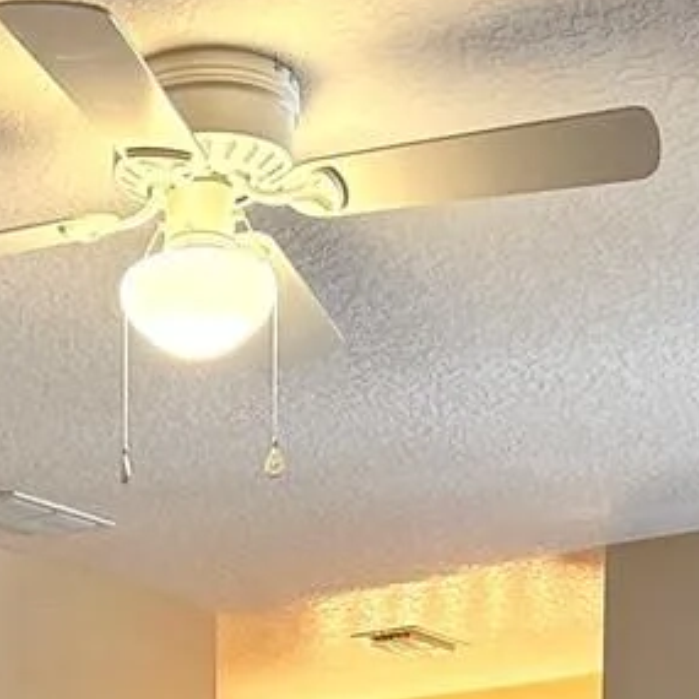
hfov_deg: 14.4
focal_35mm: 119
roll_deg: -0.3
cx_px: -42
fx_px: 2719
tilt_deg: -1.2
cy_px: 1072
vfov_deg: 13.7
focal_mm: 6.76
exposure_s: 1/120
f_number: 1.78
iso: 250
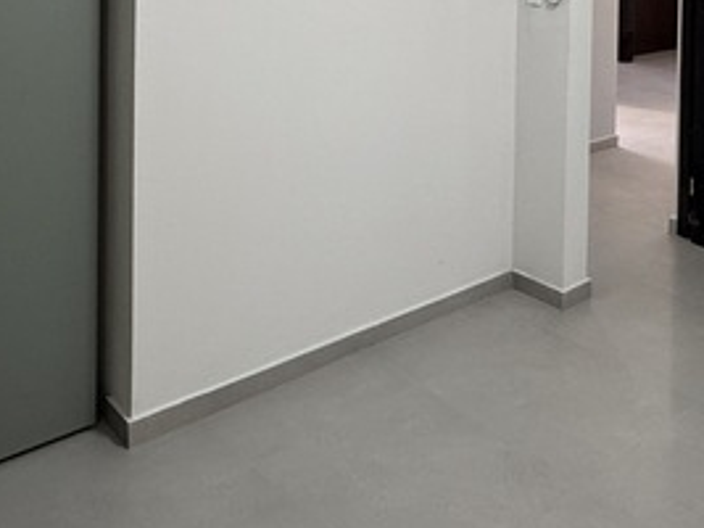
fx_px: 854
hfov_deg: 44.8
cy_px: -63
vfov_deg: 30.4
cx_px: 388
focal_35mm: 42
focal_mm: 2.22
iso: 200
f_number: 2.2
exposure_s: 1/120
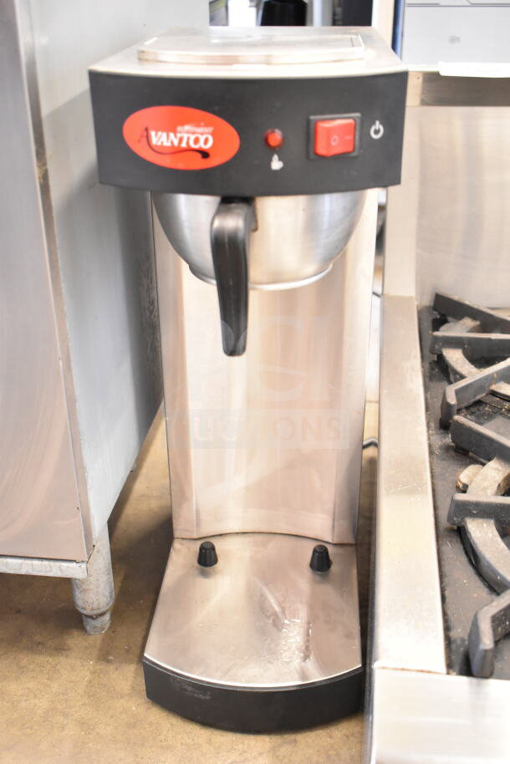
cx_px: 255
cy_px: 382
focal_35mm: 38
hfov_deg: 35.5
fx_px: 796
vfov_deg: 51.3
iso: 3200
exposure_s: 1/40
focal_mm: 25
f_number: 4
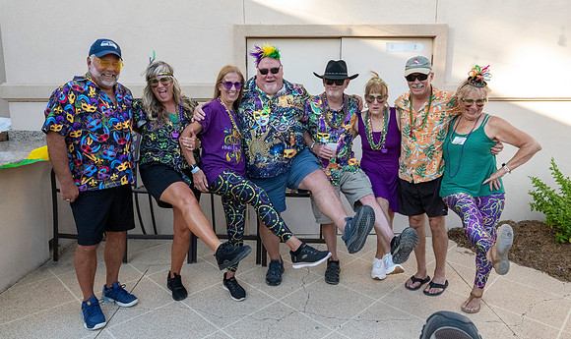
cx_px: 286
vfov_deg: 48.1
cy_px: 162
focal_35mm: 25
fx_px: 381
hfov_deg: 73.7
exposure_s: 1/1250
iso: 9000
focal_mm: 24
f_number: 10
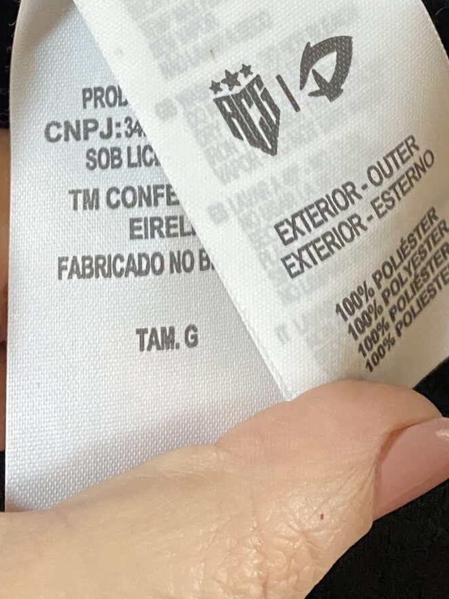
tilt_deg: -15.6
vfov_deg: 22.4
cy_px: -243
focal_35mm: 75
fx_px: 1296
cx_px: 201
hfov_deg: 19.6
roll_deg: +1.7
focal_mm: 4.25
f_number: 1.8
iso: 500
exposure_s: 1/60
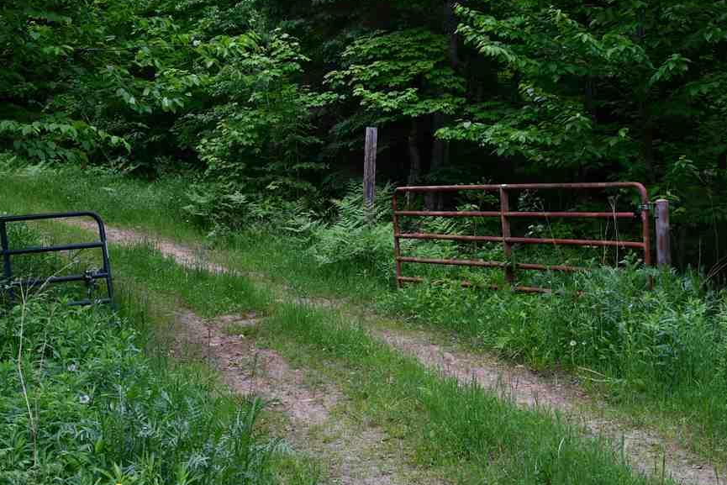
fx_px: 1434
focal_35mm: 71
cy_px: 232
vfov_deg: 19.2
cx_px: 282
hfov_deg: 28.4
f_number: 5.6
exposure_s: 1/250
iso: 200
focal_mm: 32
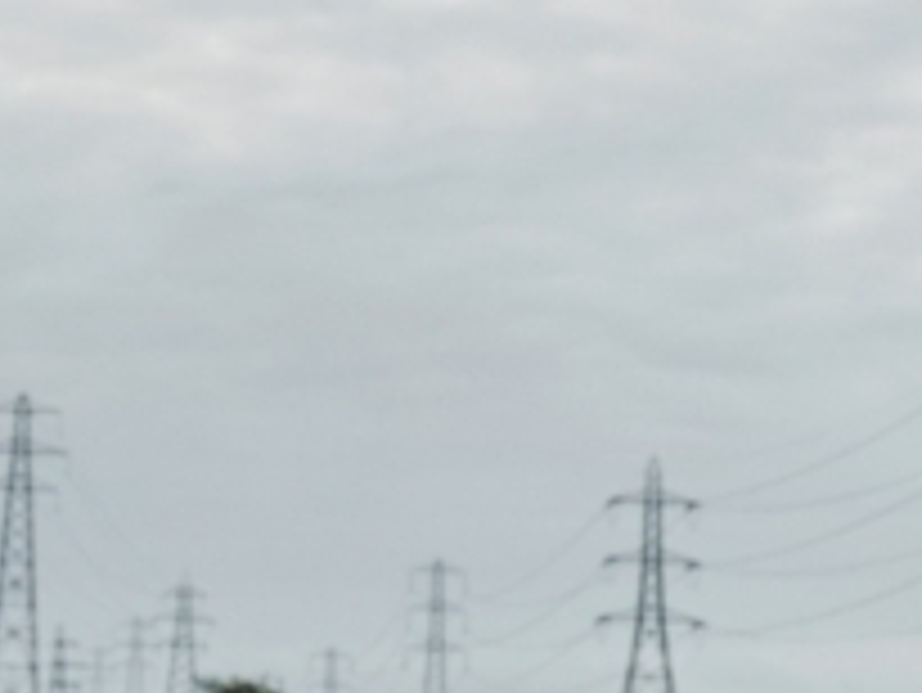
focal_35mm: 181
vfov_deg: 8.1
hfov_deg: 10.6
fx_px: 4824
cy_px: -83
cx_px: -427
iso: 320
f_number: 14
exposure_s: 1/125
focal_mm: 45
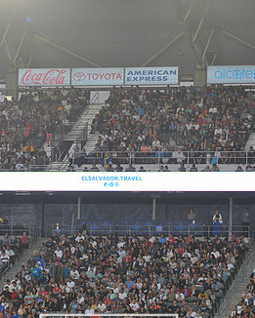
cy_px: 180
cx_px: 108
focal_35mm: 200
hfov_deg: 7.7
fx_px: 1886
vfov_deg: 9.7
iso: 1250
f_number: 2.8
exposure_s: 1/1000
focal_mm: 120
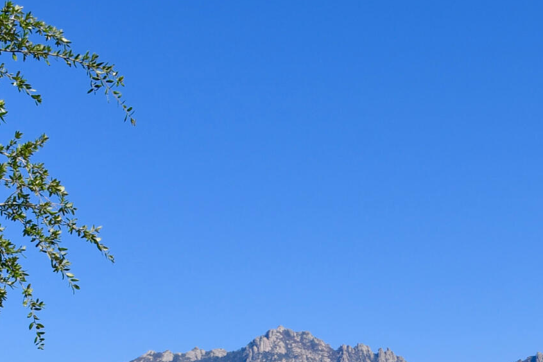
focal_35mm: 117
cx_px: 669
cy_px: 540
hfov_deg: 16.7
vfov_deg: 11.3
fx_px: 1765
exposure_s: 1/250
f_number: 11
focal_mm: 22
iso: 100
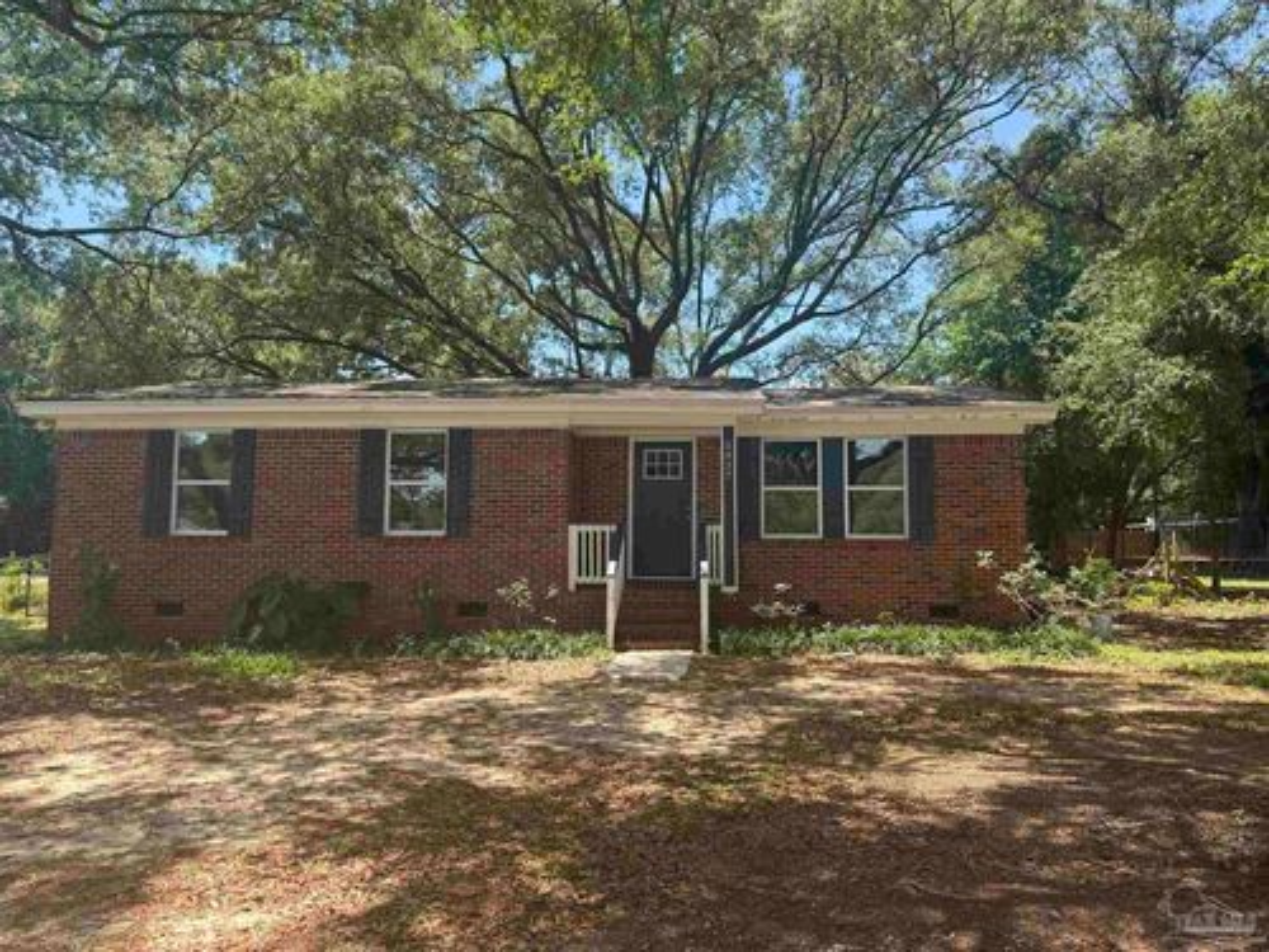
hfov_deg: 71.6
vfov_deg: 56.8
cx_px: 634
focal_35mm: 24
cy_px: 476
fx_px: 880
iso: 80
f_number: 1.78
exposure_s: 1/1060
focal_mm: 6.76
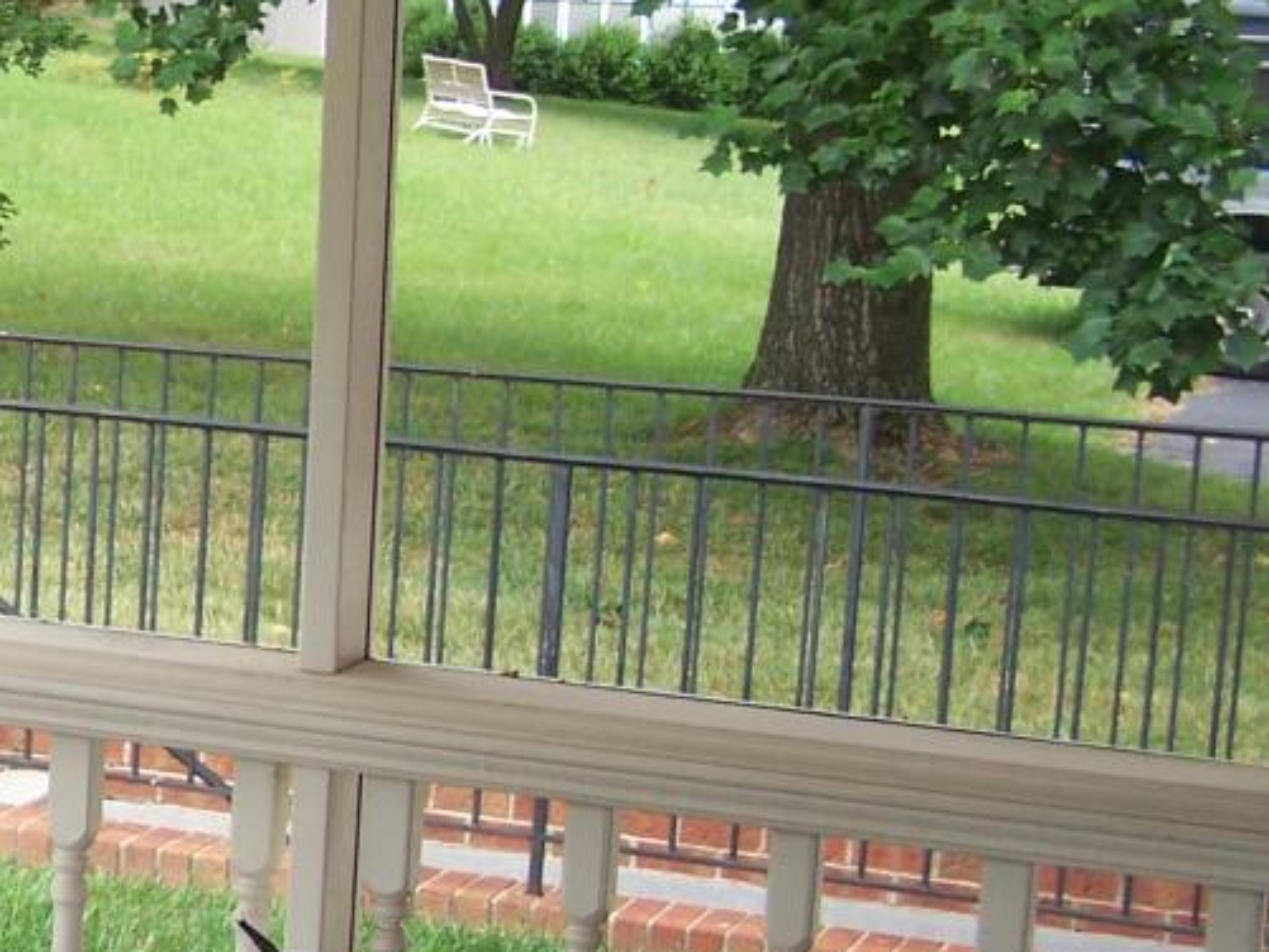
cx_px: -205
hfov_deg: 19.2
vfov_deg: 15.2
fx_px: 3557
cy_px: 544
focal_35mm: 97
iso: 80
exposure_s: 1/100
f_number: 2.8
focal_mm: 6.3
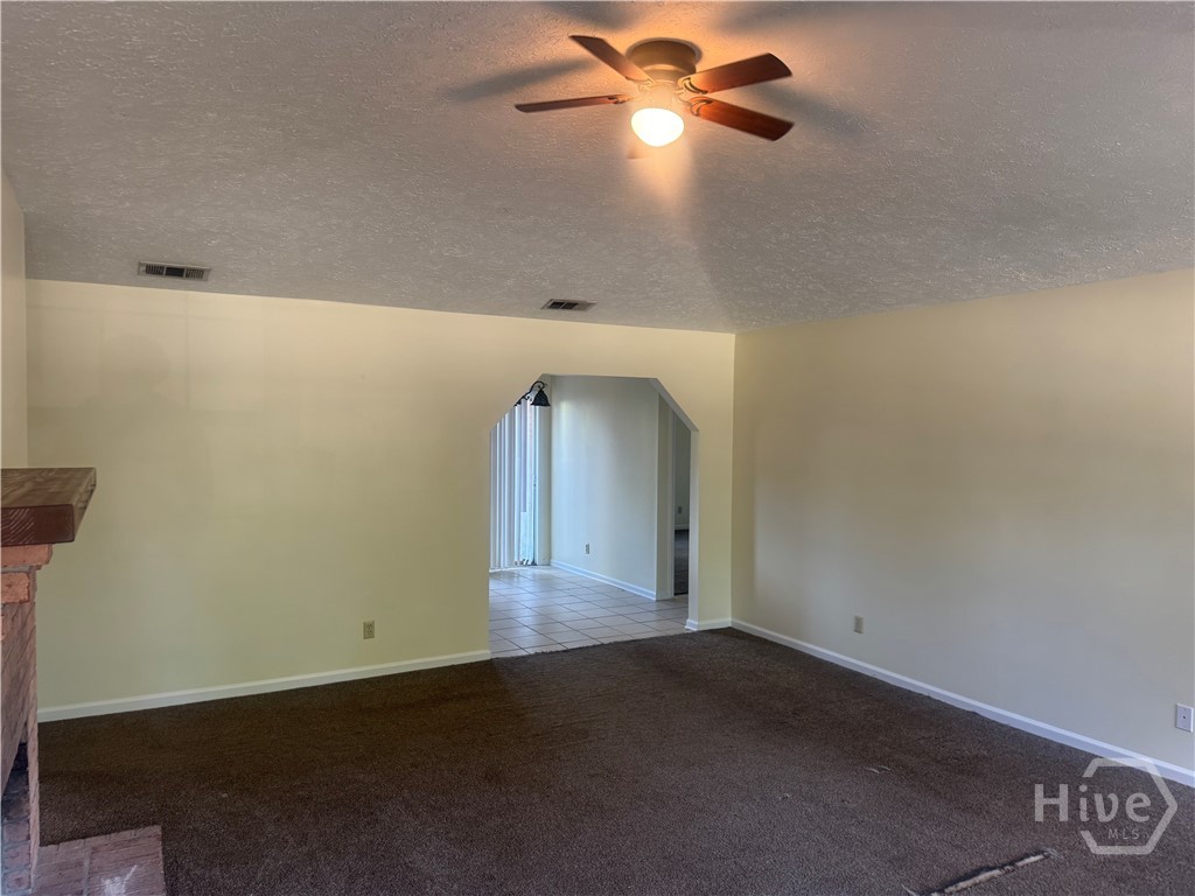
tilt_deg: -2.6
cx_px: 598
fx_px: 829
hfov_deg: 71.6
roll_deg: -0.7
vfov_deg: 56.8
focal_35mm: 24
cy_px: 448
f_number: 1.78
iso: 125
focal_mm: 6.76
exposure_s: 1/60
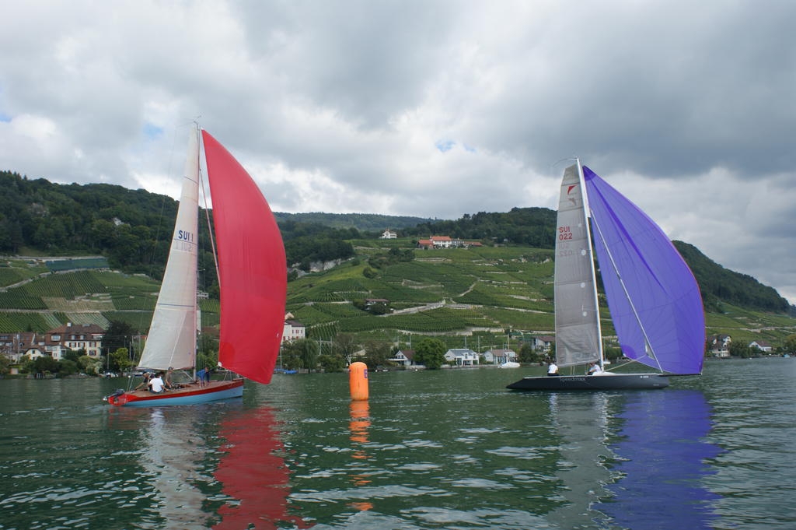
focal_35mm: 33
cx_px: 398
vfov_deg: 39.9
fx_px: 729
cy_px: 265
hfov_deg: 57.3
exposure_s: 1/125
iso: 100
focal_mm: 22
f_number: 10
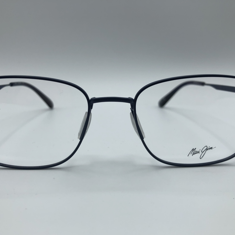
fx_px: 261
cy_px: 119
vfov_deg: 48.4
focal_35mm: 34
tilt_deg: -10.5
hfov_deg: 48.4
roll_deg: +0.5
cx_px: 107
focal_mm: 4
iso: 32
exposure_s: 1/1021
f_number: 1.8
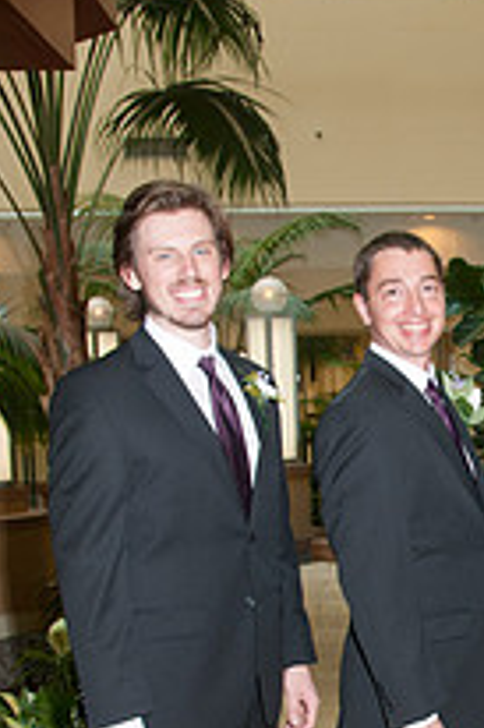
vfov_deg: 32.8
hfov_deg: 21.9
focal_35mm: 59
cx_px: 510
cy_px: 601
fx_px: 1192
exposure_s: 1/60
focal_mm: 18
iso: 400
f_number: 5.6
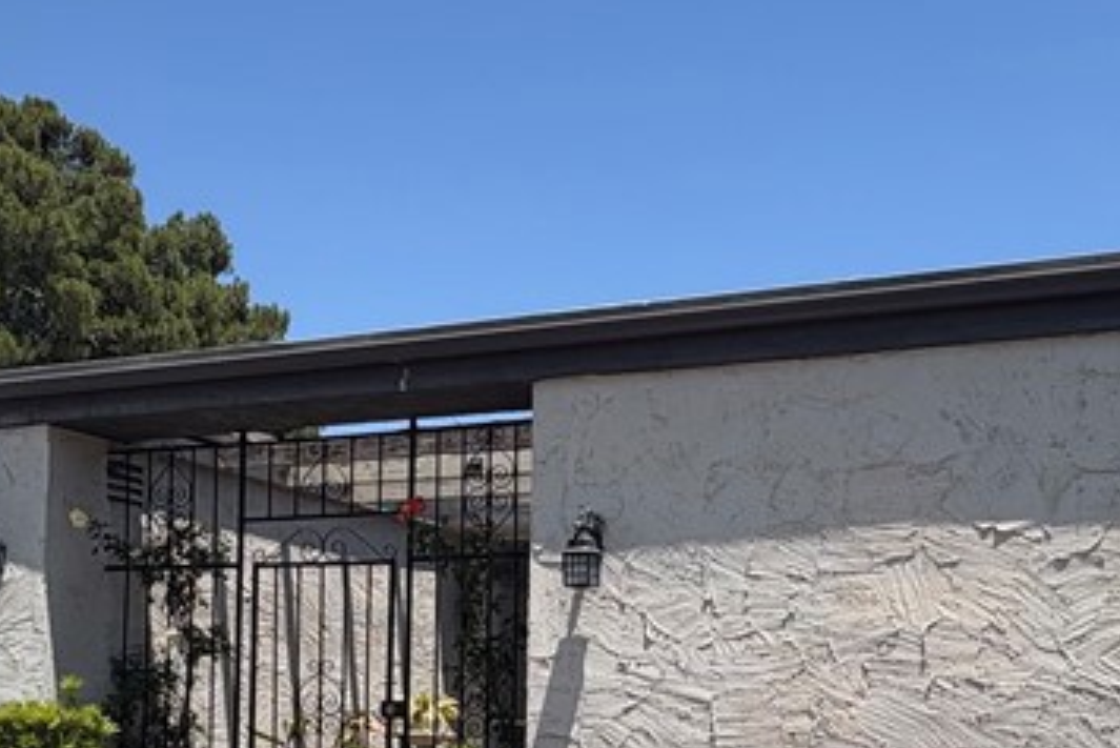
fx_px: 1307
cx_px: 622
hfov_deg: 46.3
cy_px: 644
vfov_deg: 30.8
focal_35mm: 42
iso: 50
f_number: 2.2
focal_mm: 2.22
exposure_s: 1/2273
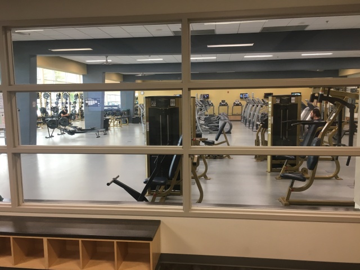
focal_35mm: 29
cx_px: 180
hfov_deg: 61.7
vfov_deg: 48.2
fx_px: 302
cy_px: 135
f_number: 2.2
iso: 64
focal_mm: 4.15
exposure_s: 1/30
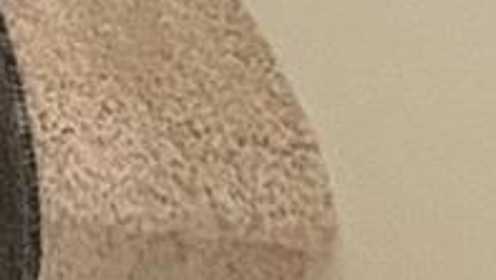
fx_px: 1526
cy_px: -1314
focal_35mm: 116
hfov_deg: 13.8
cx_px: -658
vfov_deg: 5.5
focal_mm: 2.22
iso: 320
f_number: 2.2
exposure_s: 1/60
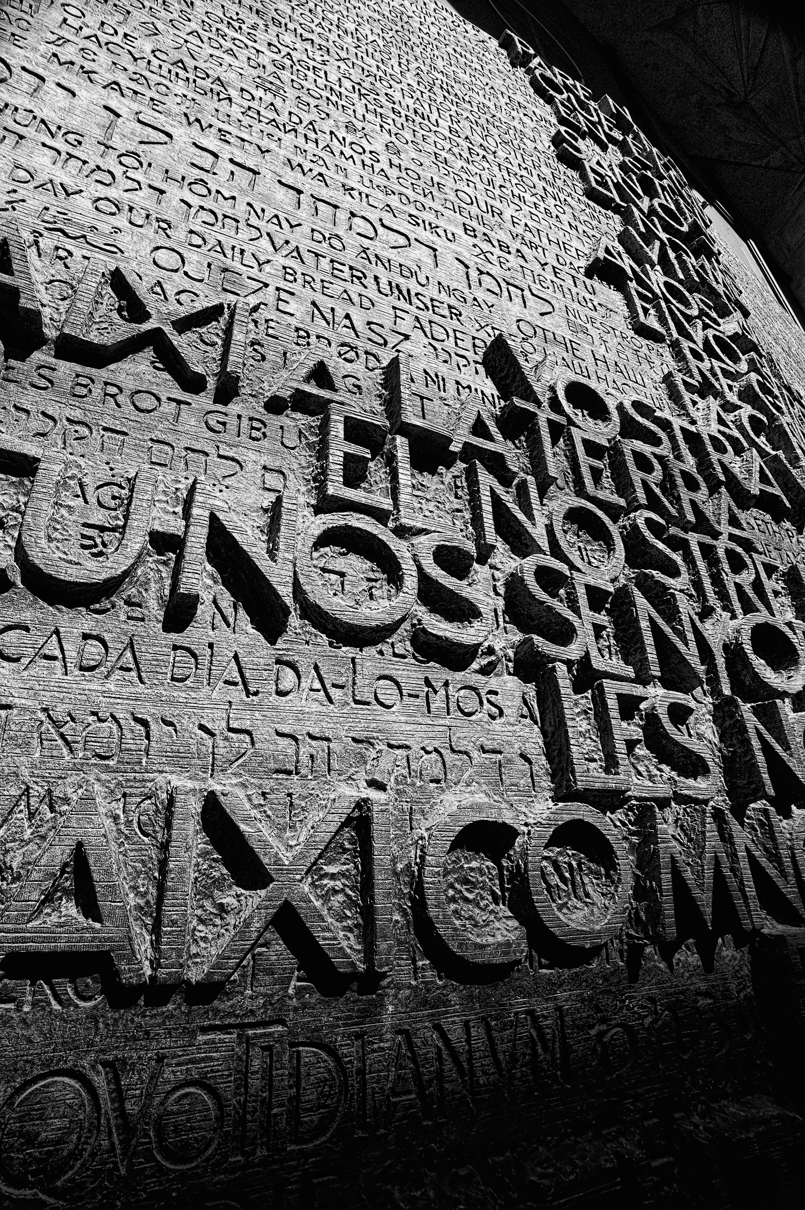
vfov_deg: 90.0
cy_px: 605
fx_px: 604
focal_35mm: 18
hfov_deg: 67.3
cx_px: 402
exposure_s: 1/100
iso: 500
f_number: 22
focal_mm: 18
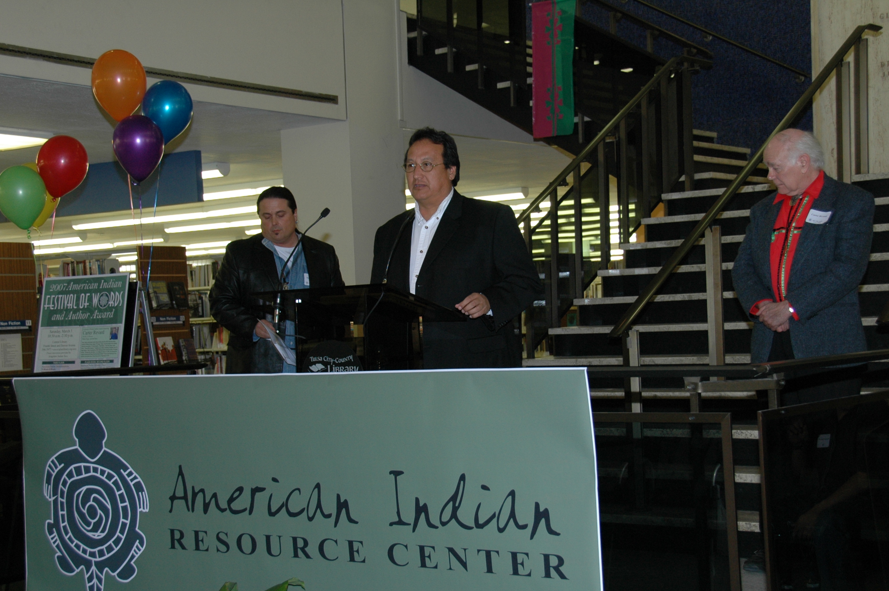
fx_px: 1445
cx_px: 447
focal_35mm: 59
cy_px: 321
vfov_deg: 23.1
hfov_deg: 34.2
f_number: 5
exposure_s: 1/60
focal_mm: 35
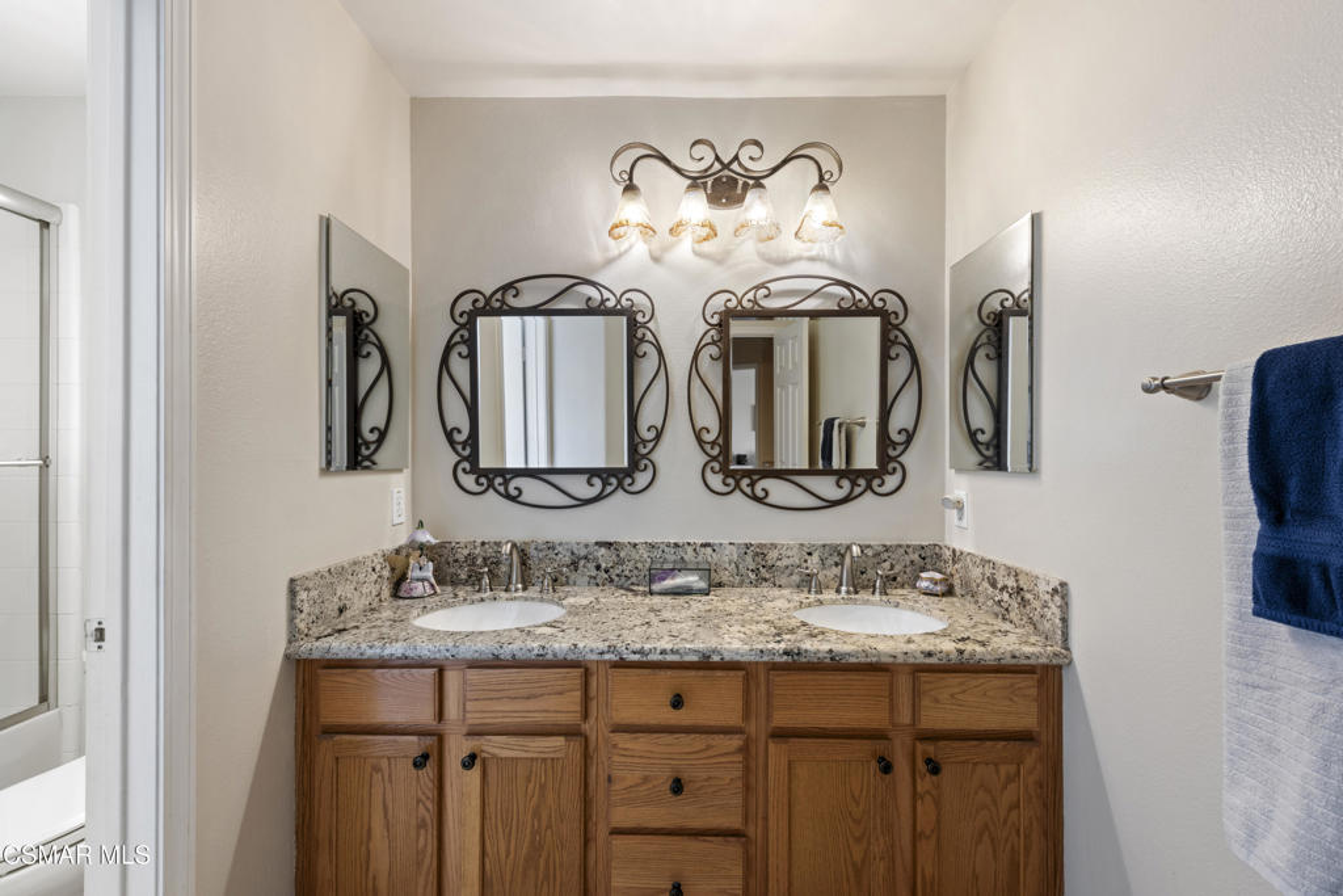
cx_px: 672
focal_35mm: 14
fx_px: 522
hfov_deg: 104.2
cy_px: 448
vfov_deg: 81.2
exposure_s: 1/1.43
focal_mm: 14
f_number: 9.5
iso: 200
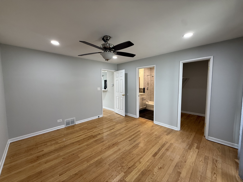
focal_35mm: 14
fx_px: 98
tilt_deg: -4.6
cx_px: 122
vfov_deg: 85.7
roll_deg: -0.1
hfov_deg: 102.1
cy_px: 91
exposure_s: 1/120
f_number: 2.2
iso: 160
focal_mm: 2.22
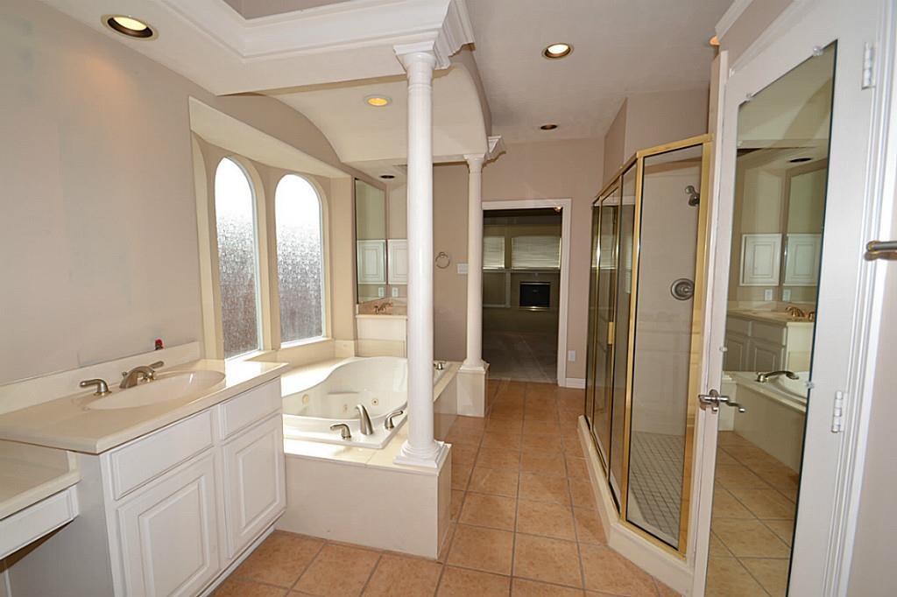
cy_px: 298
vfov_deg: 77.3
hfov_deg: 100.4
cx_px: 448
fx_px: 374
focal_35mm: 15
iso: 125
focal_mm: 10
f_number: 5.6
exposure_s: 1/125
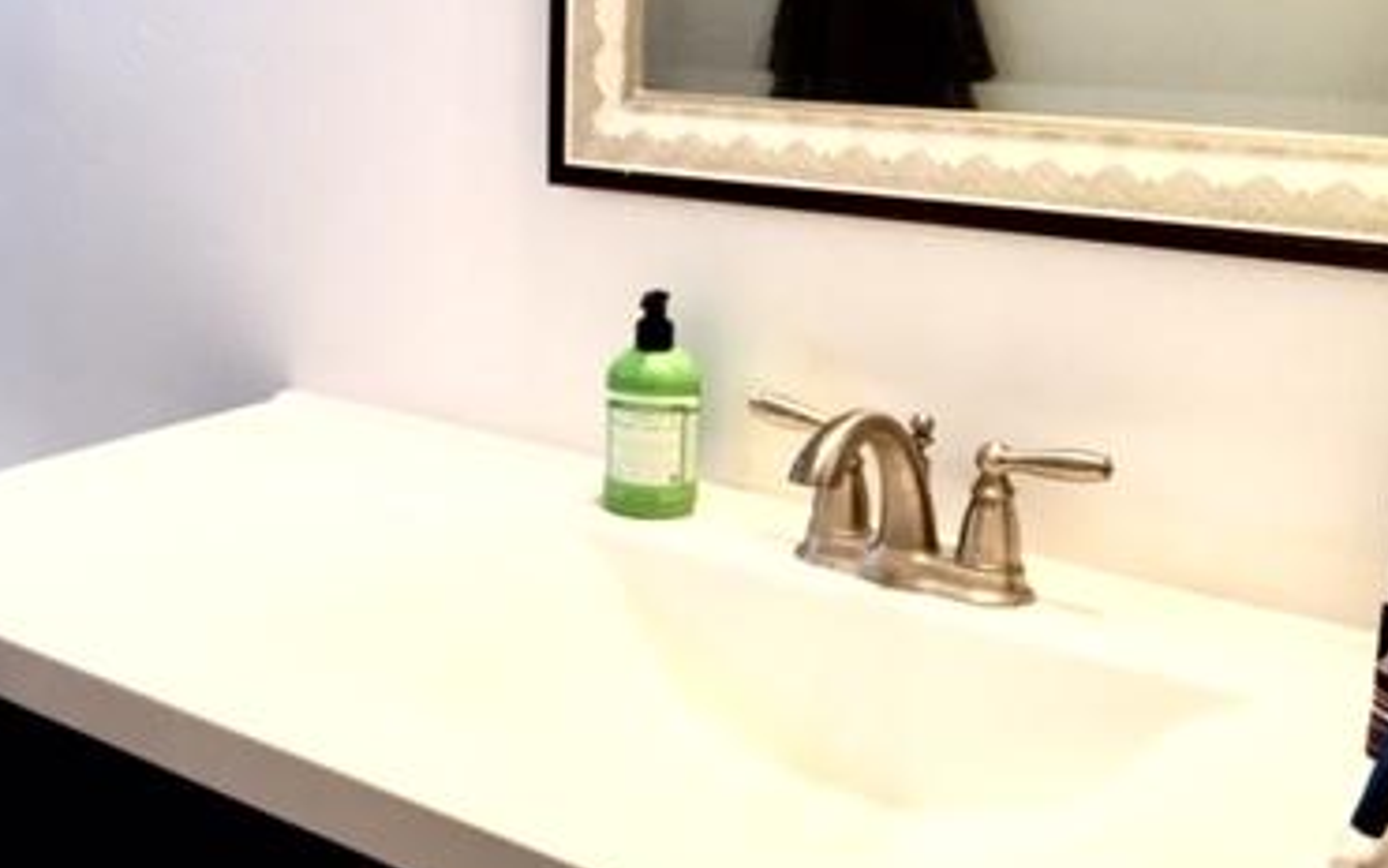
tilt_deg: -11.8
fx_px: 2005
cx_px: 206
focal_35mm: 53
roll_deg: +0.3
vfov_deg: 24.3
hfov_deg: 36.4
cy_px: 314
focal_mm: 4.15
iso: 64
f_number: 2.2
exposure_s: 1/30
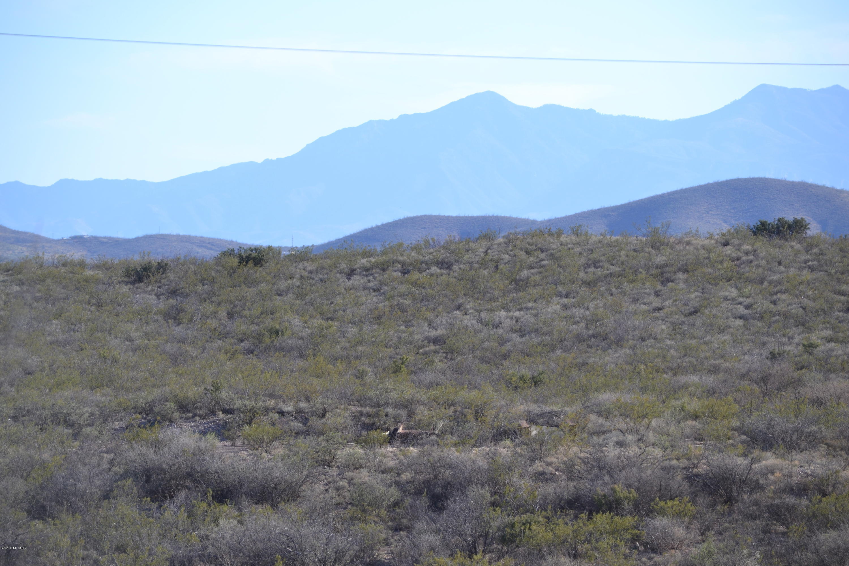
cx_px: 424
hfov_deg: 8.3
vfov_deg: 5.6
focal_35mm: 248
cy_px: 283
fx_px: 5836
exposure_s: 1/500
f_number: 5.6
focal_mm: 165
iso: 160
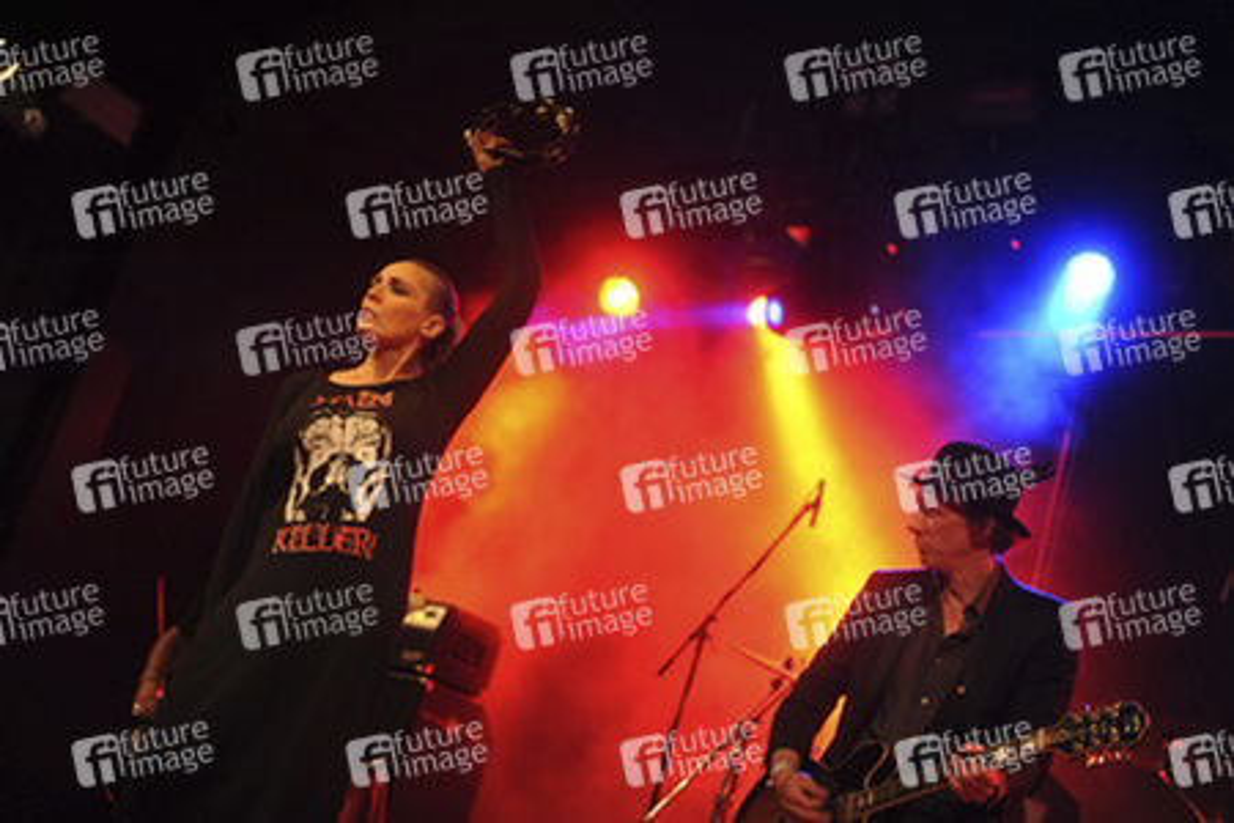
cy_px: 412
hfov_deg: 39.6
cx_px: 617
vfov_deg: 27.0
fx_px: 1714
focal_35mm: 50
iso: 2000
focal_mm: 50
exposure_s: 1/60
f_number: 1.6
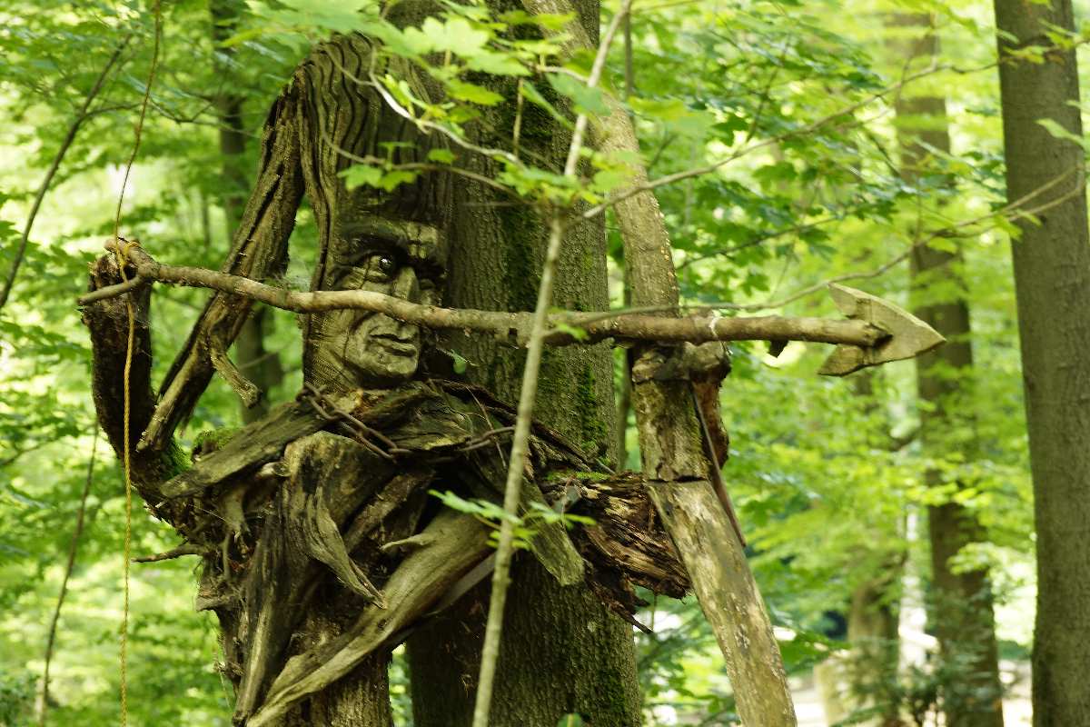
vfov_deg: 6.5
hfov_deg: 9.8
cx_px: 545
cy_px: 364
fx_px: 6358
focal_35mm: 210
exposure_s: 1/40
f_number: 7.1
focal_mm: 140
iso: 500
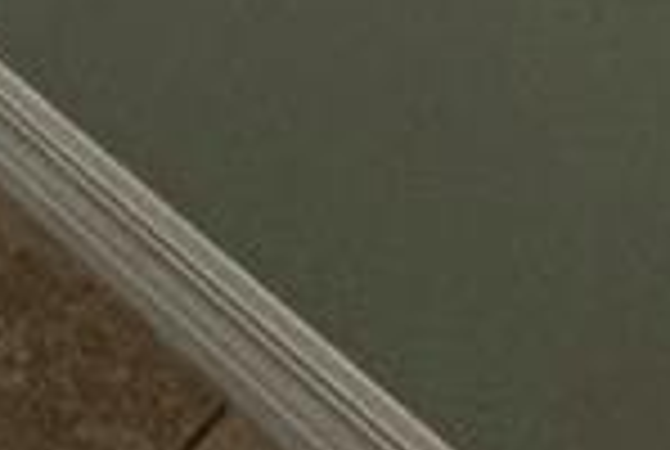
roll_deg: -2.0
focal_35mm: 117
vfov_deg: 6.0
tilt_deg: +4.2
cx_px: -270
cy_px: -1922
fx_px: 2182
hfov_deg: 16.3
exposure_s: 1/60
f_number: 2.2
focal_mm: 2.22
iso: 200
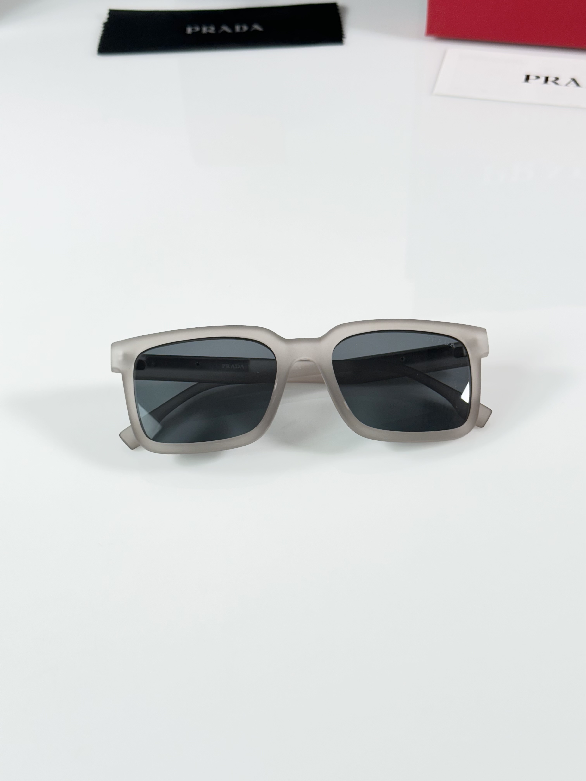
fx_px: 1083
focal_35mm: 48
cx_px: 293
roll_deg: +2.1
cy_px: 390
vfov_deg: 39.7
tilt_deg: -43.4
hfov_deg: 30.3
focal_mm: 6.86
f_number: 1.78
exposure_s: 1/100
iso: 64
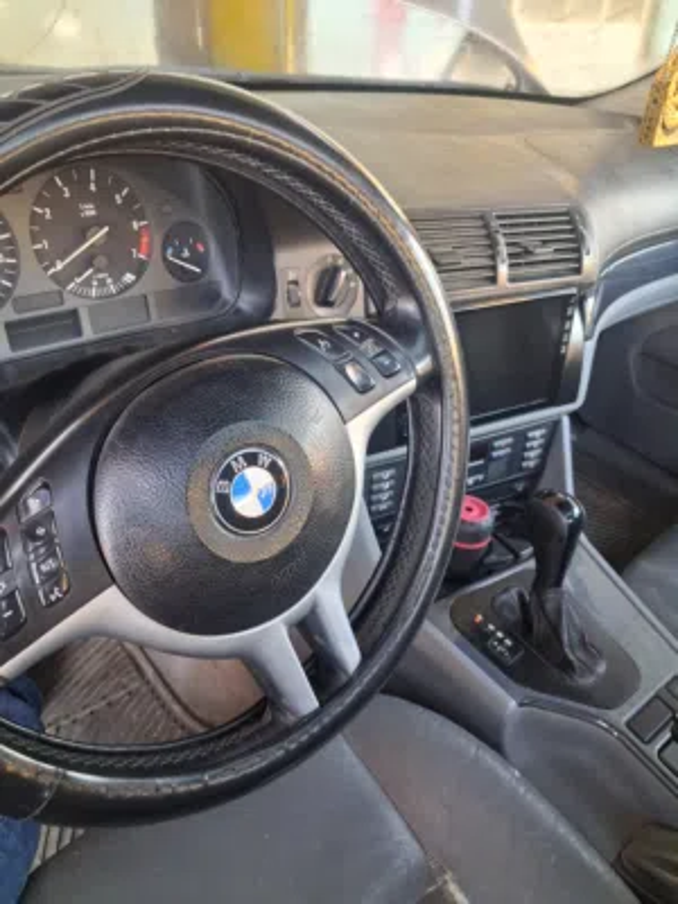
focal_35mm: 27
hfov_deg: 51.4
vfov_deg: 65.3
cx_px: 339
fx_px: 705
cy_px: 452
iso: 400
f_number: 1.8
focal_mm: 4
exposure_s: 1/50
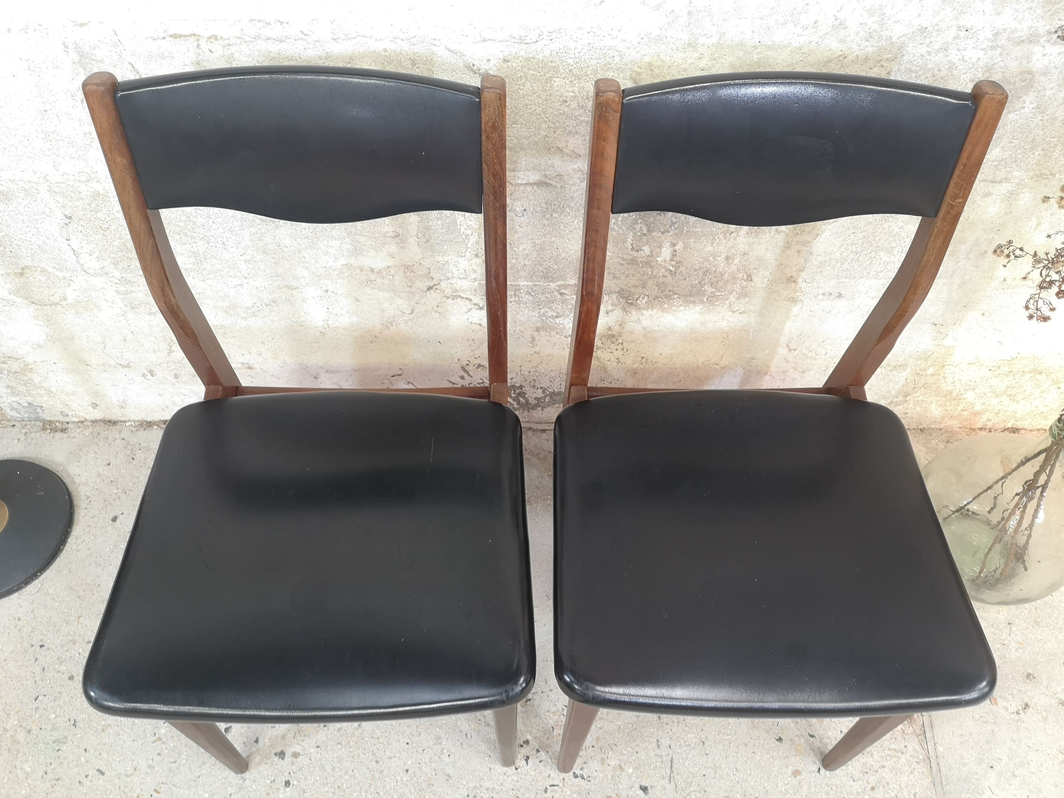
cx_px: 532
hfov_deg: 65.3
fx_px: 830
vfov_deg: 51.4
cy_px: 399
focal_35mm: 27
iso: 250
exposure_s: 1/33.3
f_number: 1.8
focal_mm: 5.58
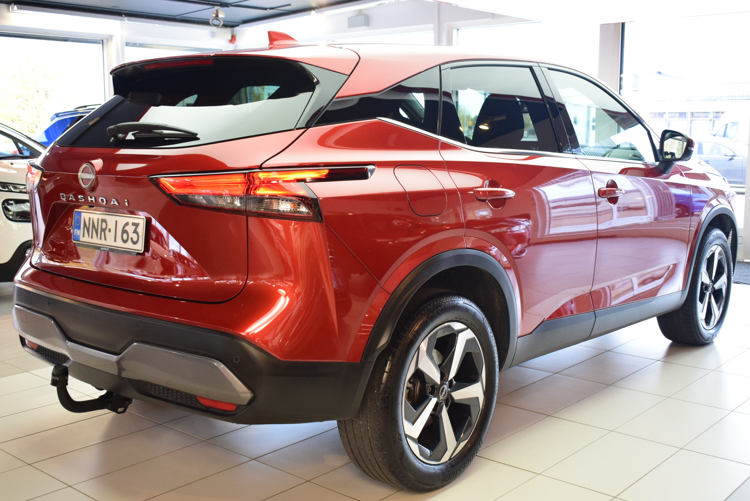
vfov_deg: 33.1
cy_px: 250
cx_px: 375
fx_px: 844
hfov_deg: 47.9
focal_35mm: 40
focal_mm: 27
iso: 1600
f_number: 4
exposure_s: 1/80
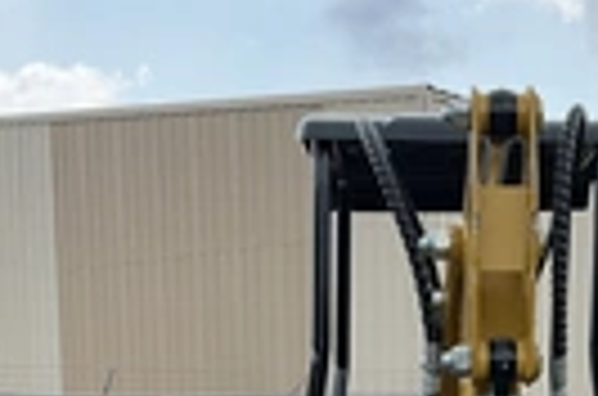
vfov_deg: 14.0
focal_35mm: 91
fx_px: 1508
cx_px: 445
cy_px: 598
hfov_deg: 22.2
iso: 25
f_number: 1.8
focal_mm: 3
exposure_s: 1/635
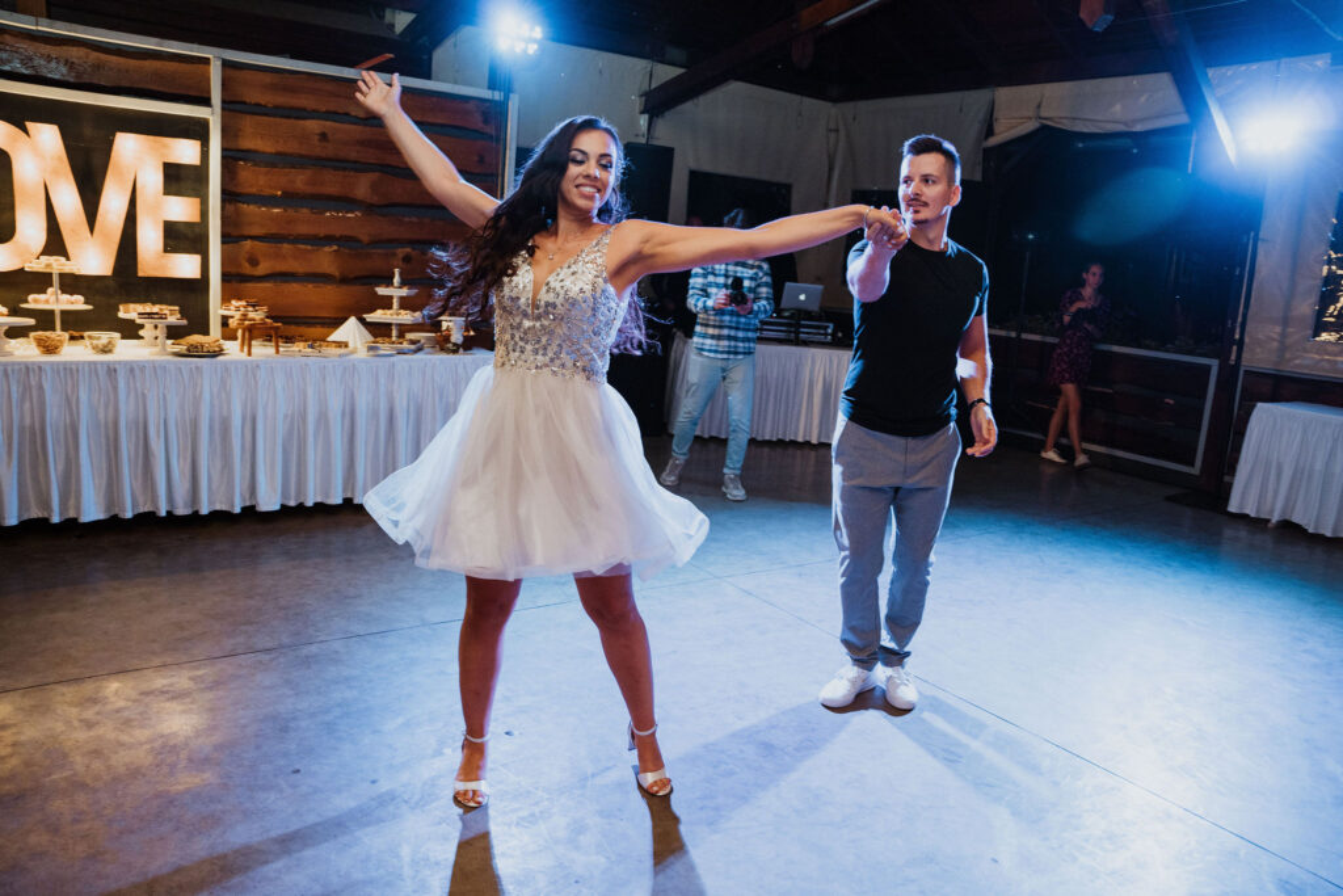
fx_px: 924
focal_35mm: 25
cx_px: 672
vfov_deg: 51.7
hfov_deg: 72.0
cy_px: 448
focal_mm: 24
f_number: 2.8
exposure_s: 1/200
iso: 1250
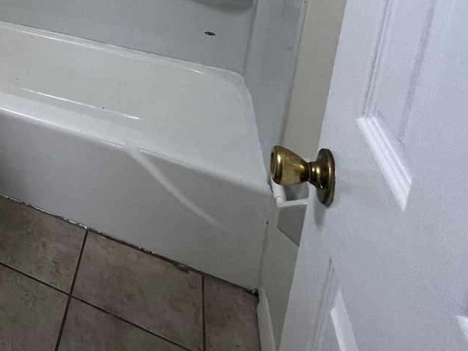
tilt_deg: -12.1
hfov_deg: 41.0
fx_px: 446
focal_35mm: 33
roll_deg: +1.0
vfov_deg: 33.9
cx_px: -75
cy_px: -79
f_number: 1.8
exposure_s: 1/99
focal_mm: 1.57
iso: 64
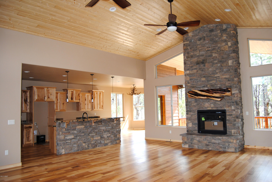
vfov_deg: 48.0
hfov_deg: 67.3
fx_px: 204
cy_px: 91
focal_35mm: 27
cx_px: 136
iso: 200
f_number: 3.5
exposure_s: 1/100
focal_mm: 18
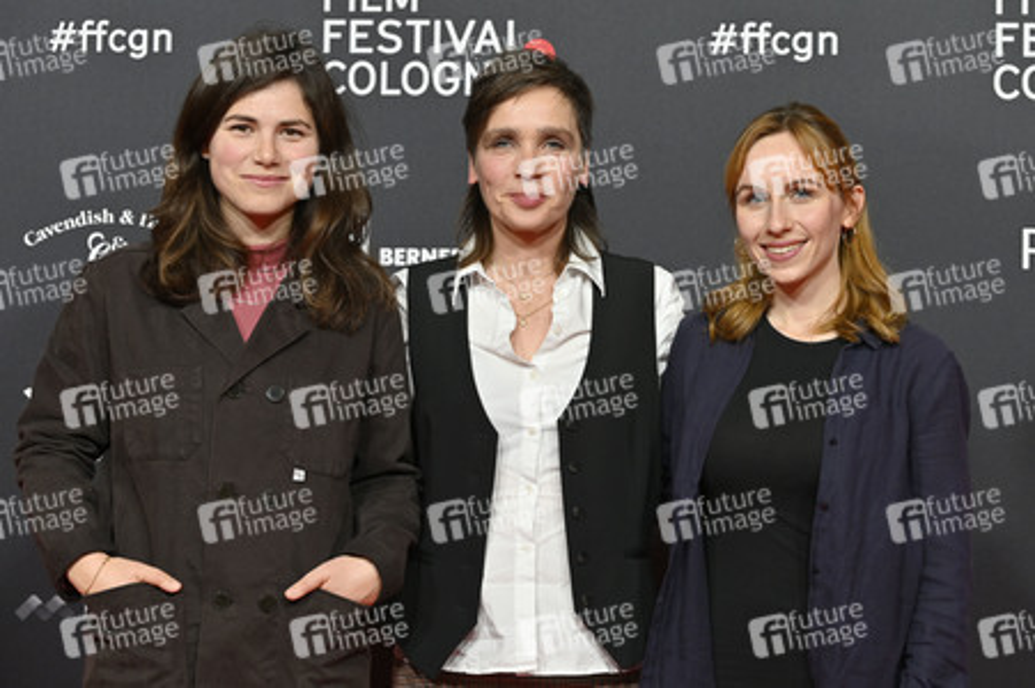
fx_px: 2356
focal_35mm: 82
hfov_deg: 24.8
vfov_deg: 16.6
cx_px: 518
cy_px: 344
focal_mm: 82
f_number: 5
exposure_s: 1/200
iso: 1000
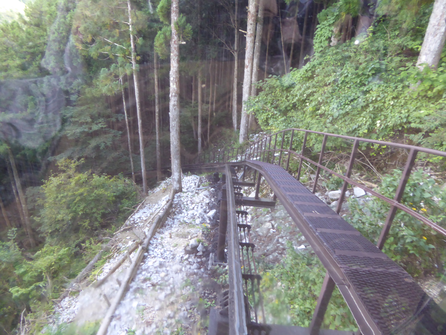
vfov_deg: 54.9
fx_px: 322
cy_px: 168
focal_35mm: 25
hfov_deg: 69.4
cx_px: 223
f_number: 3.3
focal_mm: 4.3
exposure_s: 1/60
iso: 320
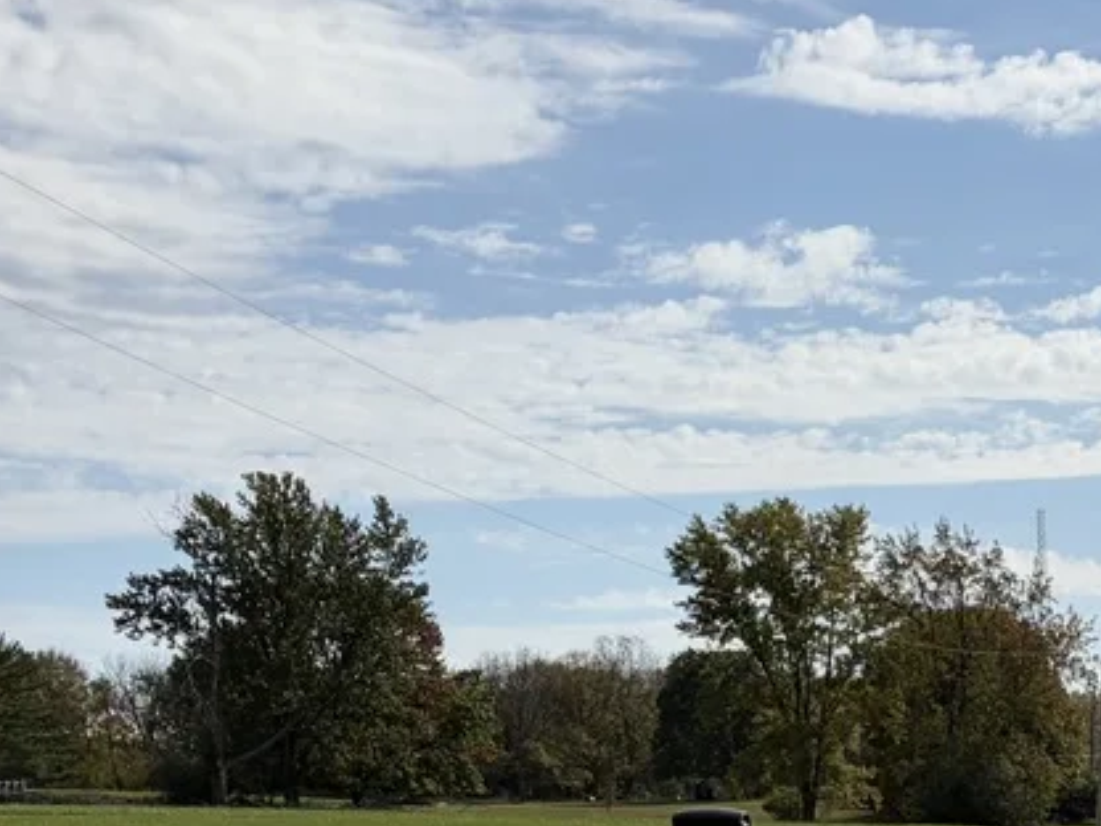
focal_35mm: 90
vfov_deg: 15.7
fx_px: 2863
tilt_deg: -5.0
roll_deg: +2.1
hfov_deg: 20.7
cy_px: 1040
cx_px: 1217
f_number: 1.6
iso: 50
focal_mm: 5.96
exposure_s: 1/6993
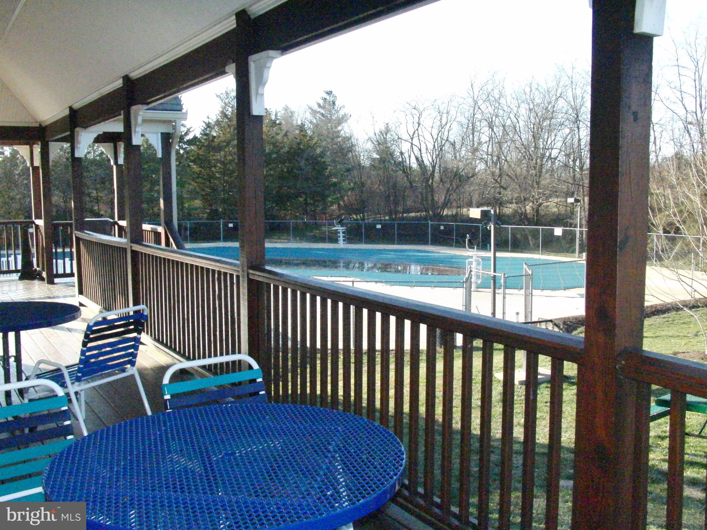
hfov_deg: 51.4
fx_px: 735
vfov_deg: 39.7
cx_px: 354
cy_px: 265
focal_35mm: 36
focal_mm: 7.3
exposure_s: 1/640
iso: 1600
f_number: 9.4
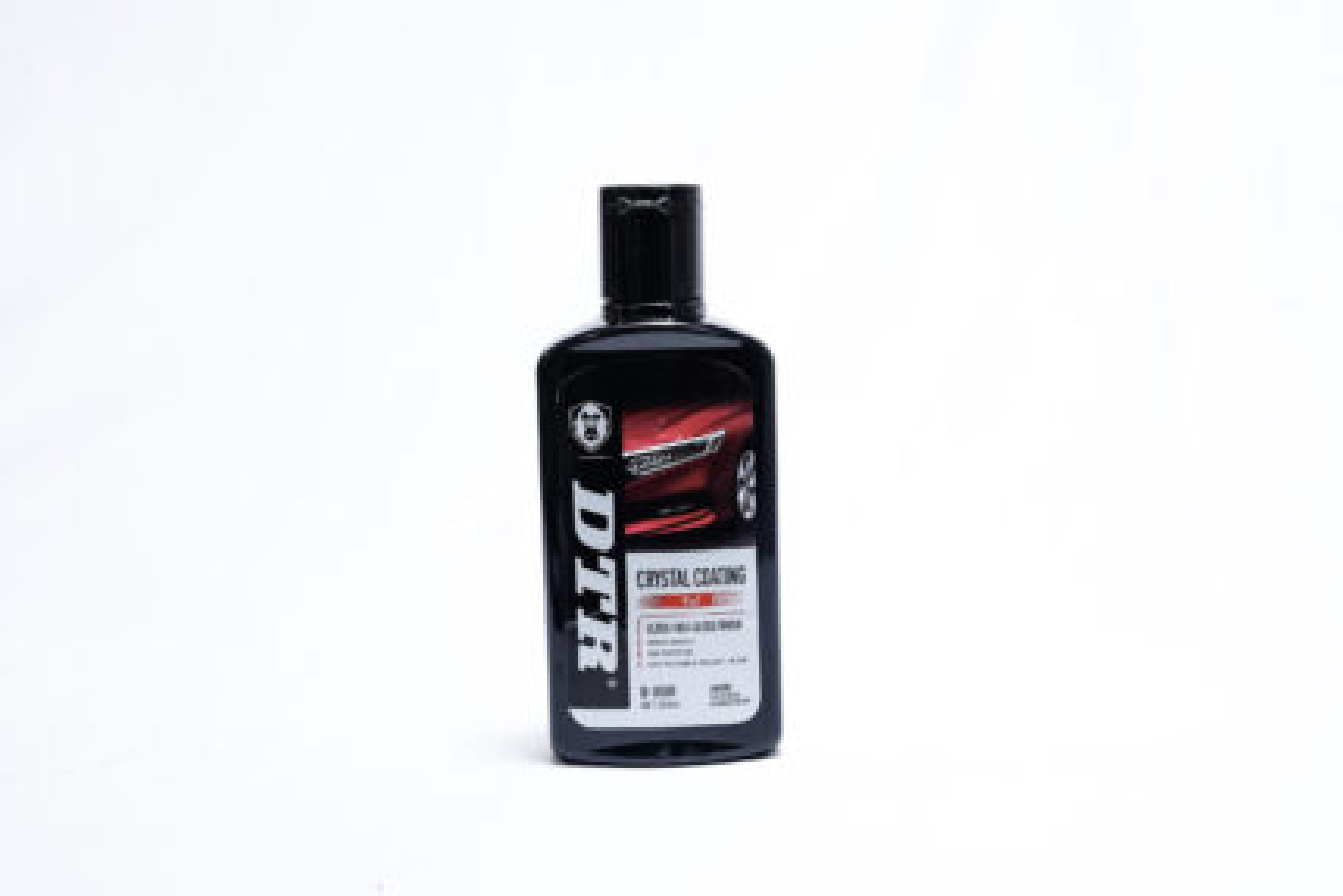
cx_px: 672
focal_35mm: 57
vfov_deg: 23.8
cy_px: 448
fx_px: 2127
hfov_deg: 35.0
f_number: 8
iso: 3200
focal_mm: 57
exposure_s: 1/250
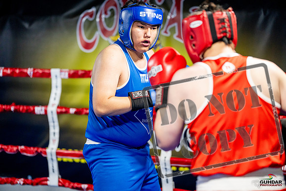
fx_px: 763
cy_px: 96
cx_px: 143
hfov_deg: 21.2
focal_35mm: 96
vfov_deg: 14.3
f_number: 2
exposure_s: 1/1000
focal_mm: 96
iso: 4000
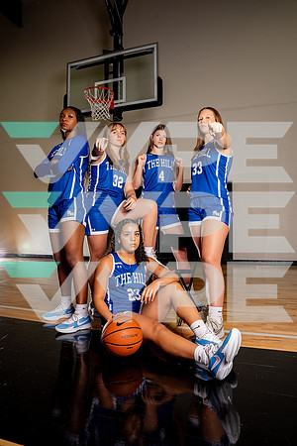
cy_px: 223
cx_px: 148
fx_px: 297
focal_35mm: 24
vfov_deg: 73.7
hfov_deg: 53.1
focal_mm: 24
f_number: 8
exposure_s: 1/200
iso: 640
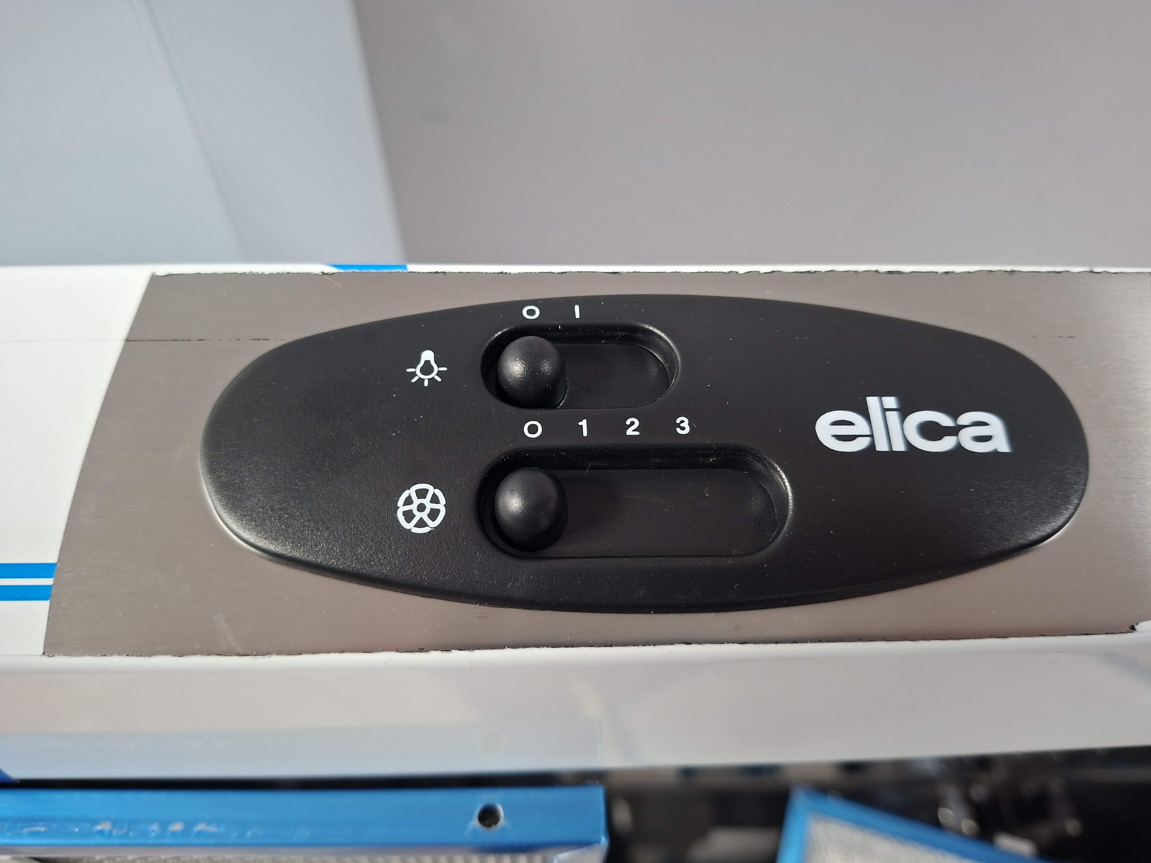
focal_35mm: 23
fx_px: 765
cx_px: 576
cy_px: 432
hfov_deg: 73.9
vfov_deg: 58.9
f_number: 1.8
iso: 400
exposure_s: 1/25
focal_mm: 5.54
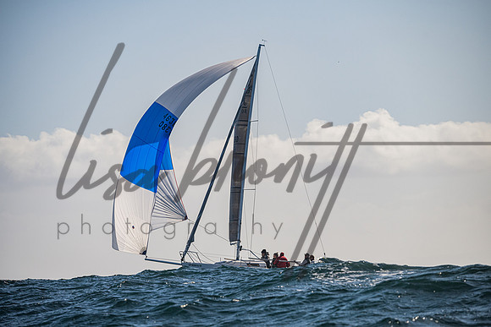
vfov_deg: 5.5
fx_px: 3380
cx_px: 246
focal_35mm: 248
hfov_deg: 8.3
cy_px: 164
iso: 320
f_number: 6.3
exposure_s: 1/5000
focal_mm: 240
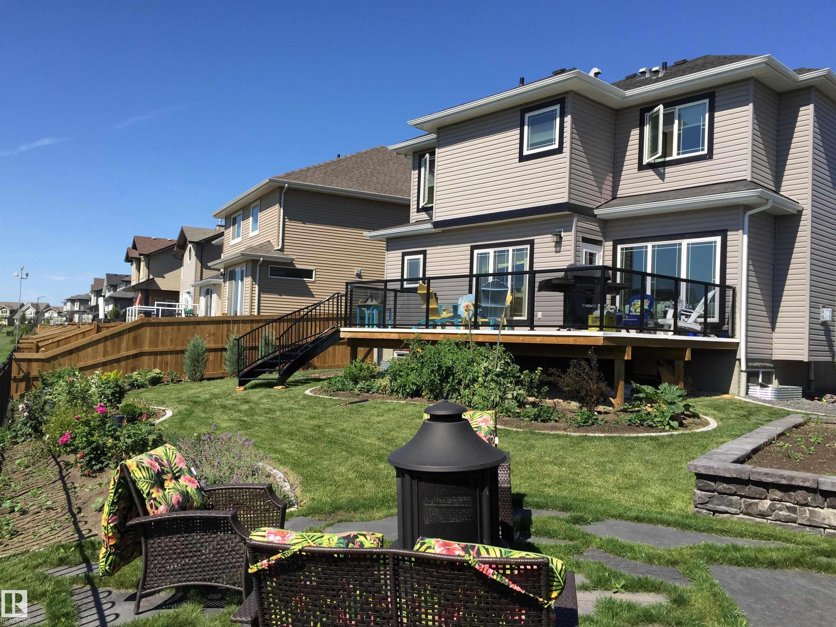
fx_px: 700
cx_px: 418
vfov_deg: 48.2
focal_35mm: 29
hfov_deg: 61.7
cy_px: 314
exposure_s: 1/1799
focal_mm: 4.15
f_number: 2.2
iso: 32
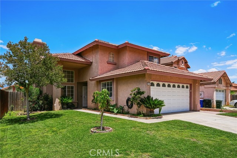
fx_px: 158
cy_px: 79
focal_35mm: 24
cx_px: 118
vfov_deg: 53.1
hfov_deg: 73.8
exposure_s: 1/640
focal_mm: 24
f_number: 8
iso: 125
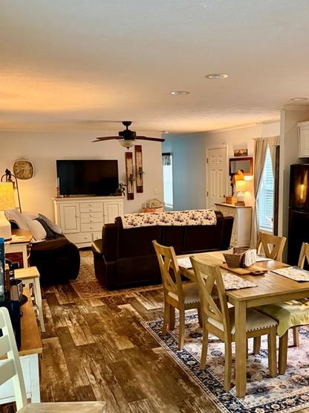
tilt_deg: -6.2
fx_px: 429
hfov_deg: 39.3
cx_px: 196
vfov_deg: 51.3
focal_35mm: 36
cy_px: 221
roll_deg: +0.1
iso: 400
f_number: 1.6
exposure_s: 1/40
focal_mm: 5.96
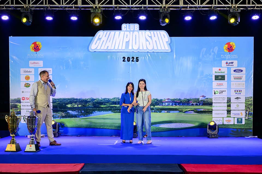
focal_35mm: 41
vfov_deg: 32.6
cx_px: 131
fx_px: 298
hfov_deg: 47.4
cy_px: 87
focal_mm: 41
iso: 2000
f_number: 6.3
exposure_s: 1/200
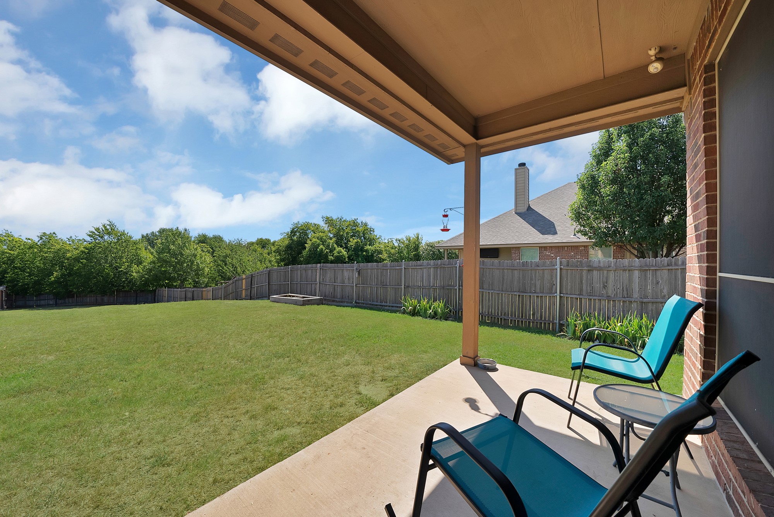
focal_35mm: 12
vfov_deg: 90.1
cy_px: 258
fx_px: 258
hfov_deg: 112.6
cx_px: 387
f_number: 9
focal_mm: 12
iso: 640
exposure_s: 1/400
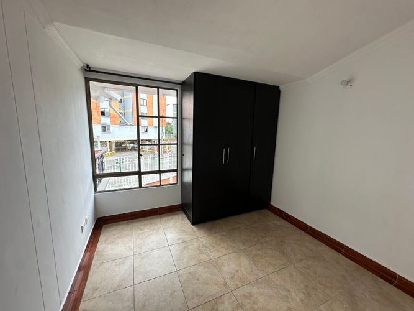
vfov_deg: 85.7
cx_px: 207
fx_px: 167
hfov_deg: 102.1
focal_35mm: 14
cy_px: 156
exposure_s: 1/159
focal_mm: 2.22
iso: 40
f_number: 2.2
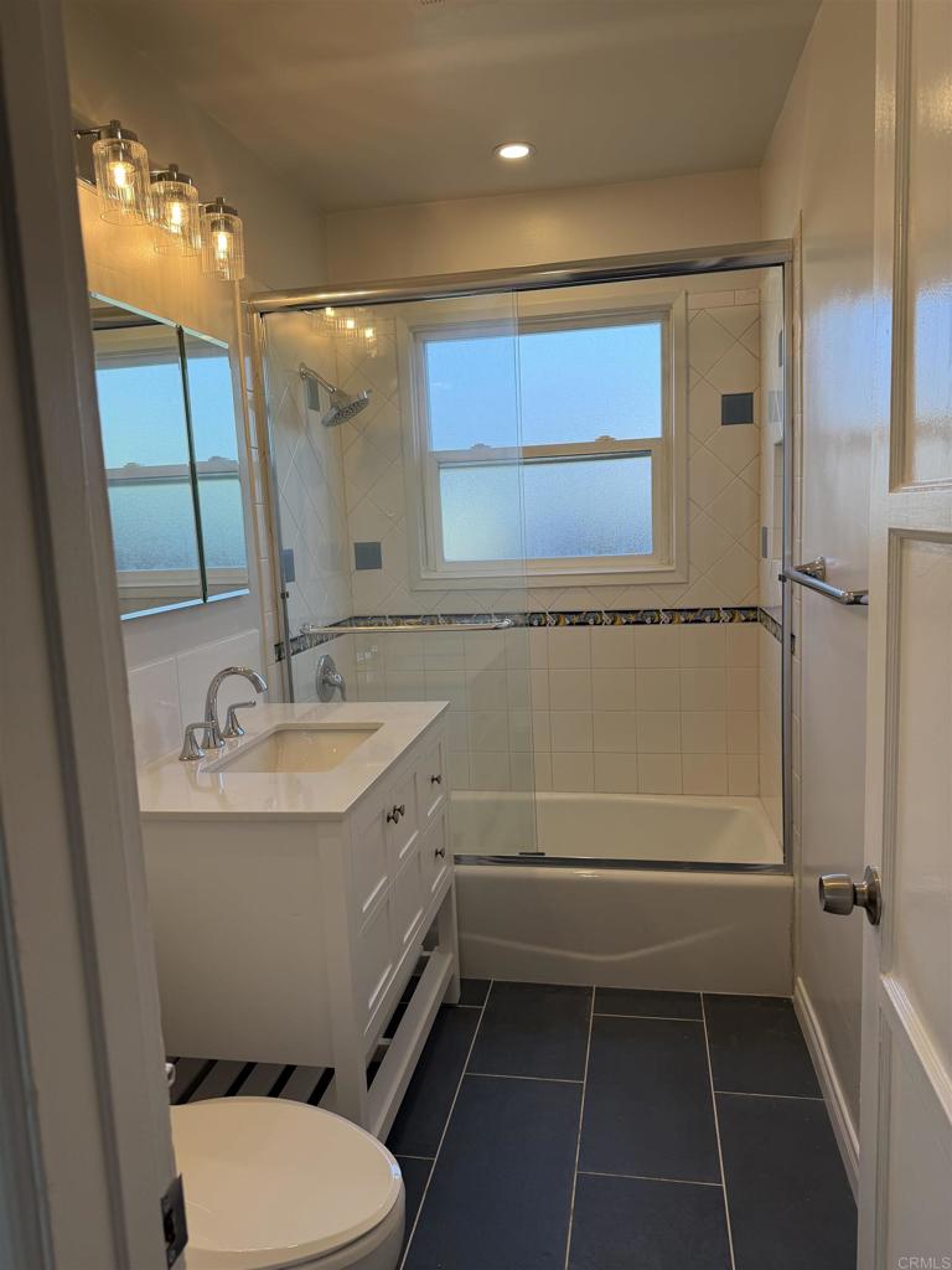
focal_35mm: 24
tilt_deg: -7.1
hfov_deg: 56.8
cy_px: 635
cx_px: 476
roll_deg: +2.5
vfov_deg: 71.6
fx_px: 880
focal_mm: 6.76
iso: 80
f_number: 1.78
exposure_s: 1/212
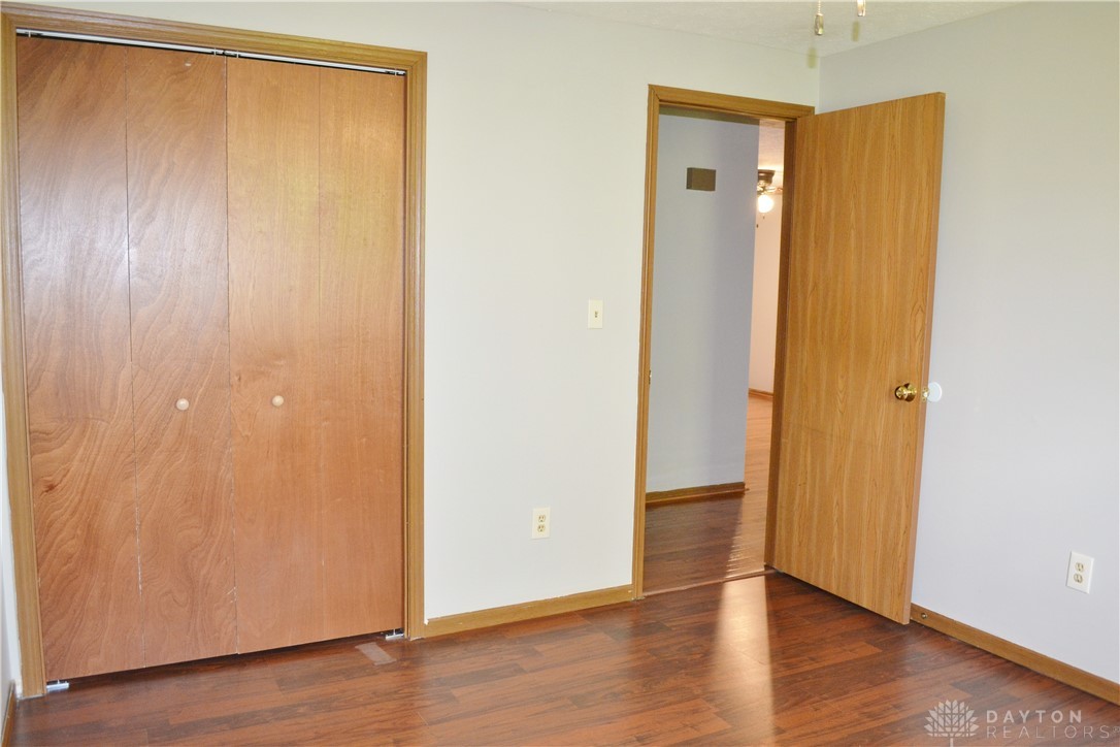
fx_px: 840
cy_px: 374
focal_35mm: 27
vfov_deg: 47.9
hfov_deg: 67.4
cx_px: 560
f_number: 3.5
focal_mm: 18
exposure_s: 1/60
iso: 900
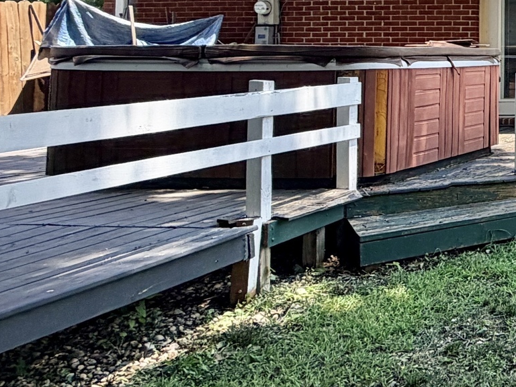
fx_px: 835
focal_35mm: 56
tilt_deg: +2.5
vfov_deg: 25.1
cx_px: 800
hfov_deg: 25.0
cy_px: 15
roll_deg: -0.2
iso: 40
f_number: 2.2
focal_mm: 2.22
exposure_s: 1/590
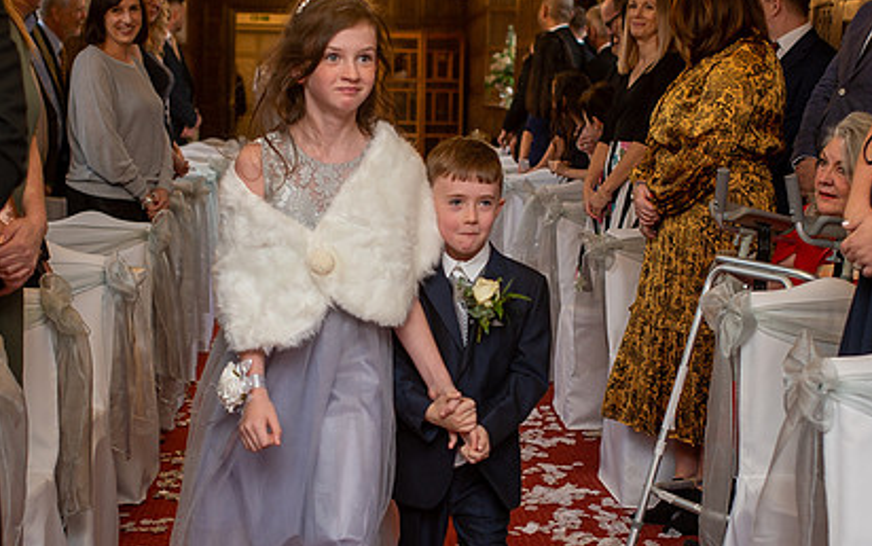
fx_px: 1688
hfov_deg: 29.0
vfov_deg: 18.3
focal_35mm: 71
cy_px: 348
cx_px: 429
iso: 200
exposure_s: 1/125
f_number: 2.8
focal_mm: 35
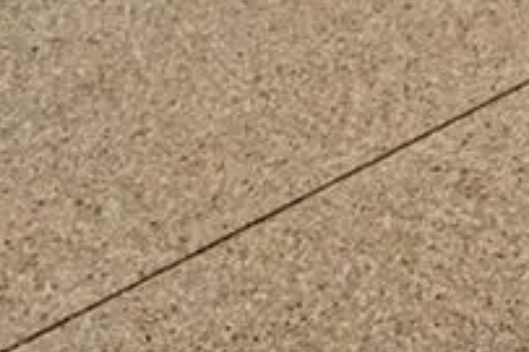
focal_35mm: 130
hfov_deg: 13.8
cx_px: 998
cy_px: -896
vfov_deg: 8.0
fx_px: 1908
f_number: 16
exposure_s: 1/1.67
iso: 320
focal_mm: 11
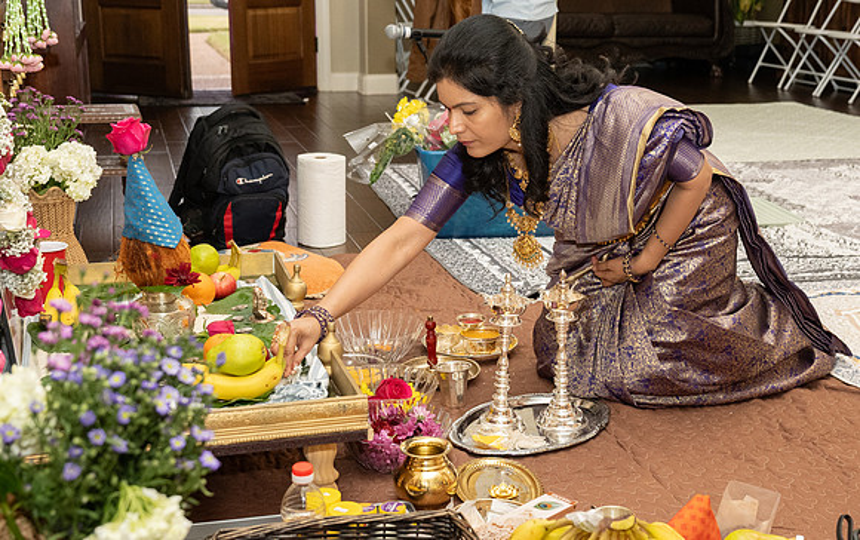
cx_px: 491
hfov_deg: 38.7
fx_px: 1223
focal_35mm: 52
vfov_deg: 24.9
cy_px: 294
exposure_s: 1/160
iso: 800
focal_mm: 29
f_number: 3.5
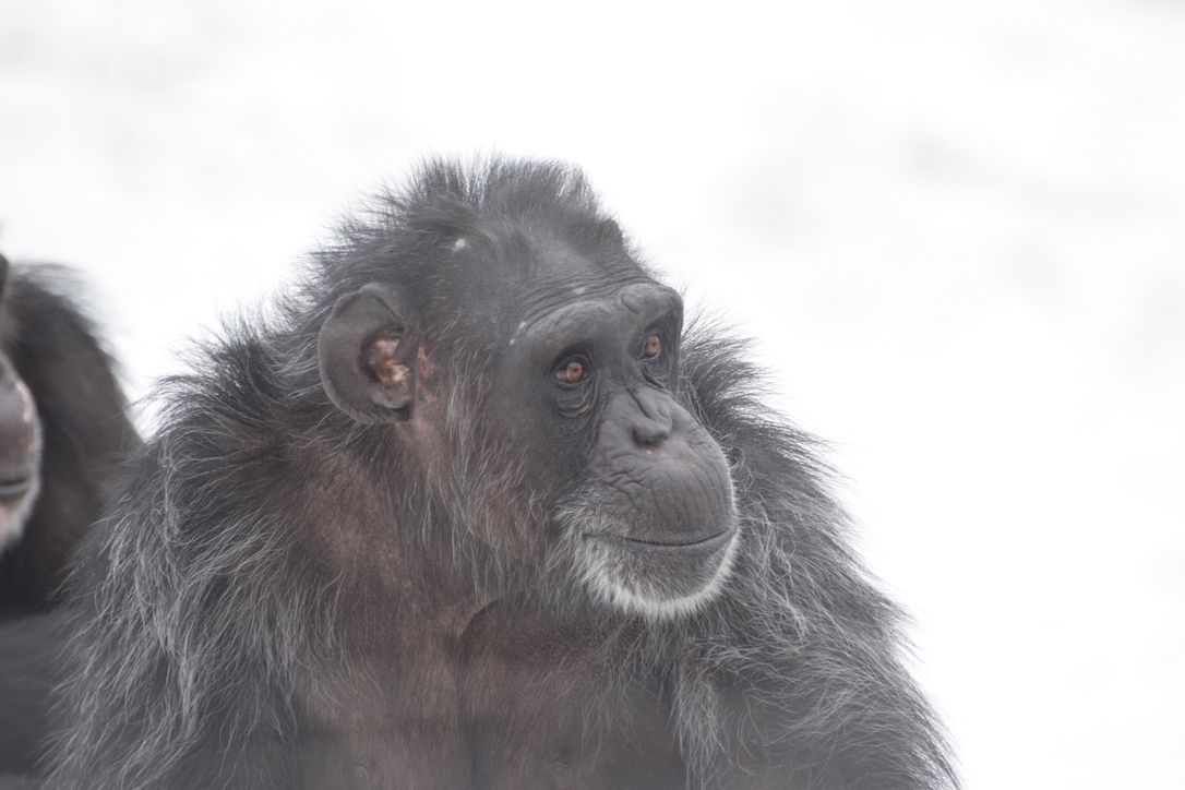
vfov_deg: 4.2
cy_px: 395
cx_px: 592
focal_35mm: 330
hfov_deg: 6.2
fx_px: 10862
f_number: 5.3
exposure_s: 1/500
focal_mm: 220
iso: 1000
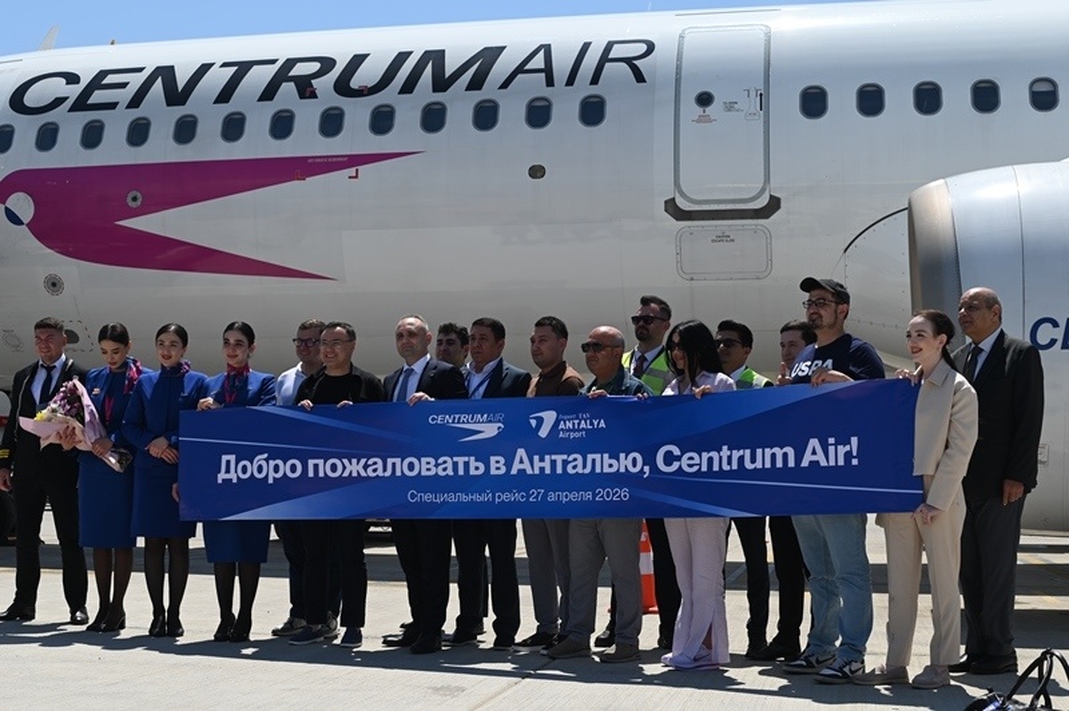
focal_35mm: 50
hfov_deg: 39.6
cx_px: 534
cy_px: 356
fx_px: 1483
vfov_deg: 26.9
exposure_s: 1/400
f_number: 7.1
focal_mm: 50
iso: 100
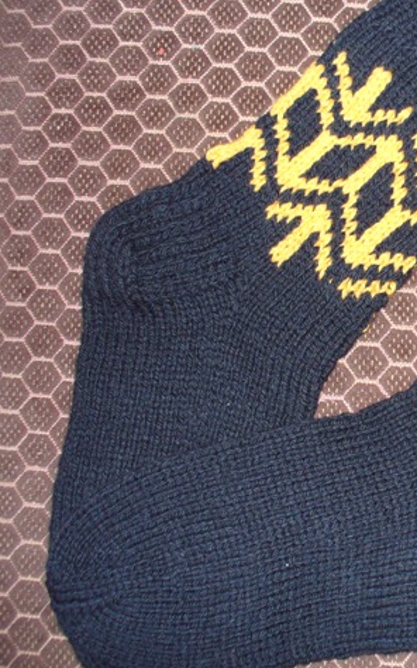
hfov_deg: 23.1
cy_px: 333
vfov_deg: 38.2
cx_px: 444
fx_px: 964
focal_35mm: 53
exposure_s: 1/30
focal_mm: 6.1
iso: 80
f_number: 2.8
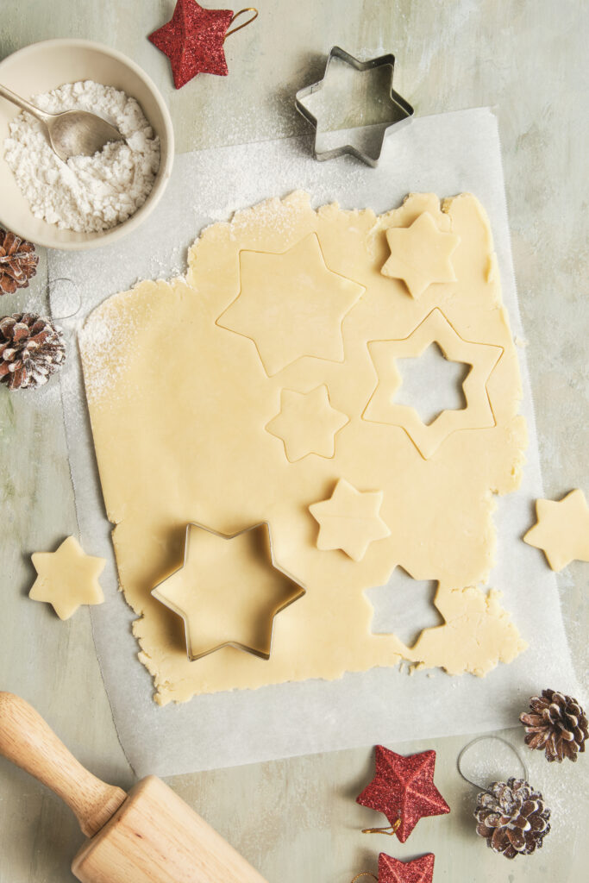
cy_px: 442
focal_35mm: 48
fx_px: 1178
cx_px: 294
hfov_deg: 28.1
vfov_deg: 41.1
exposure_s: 1/30
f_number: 9
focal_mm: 32
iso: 160
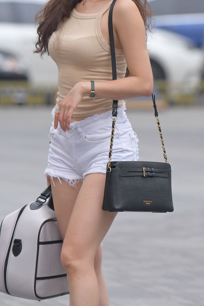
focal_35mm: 475
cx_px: 80
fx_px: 4036
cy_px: 100
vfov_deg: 4.3
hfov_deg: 2.9
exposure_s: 1/1000
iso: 800
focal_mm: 200
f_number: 4
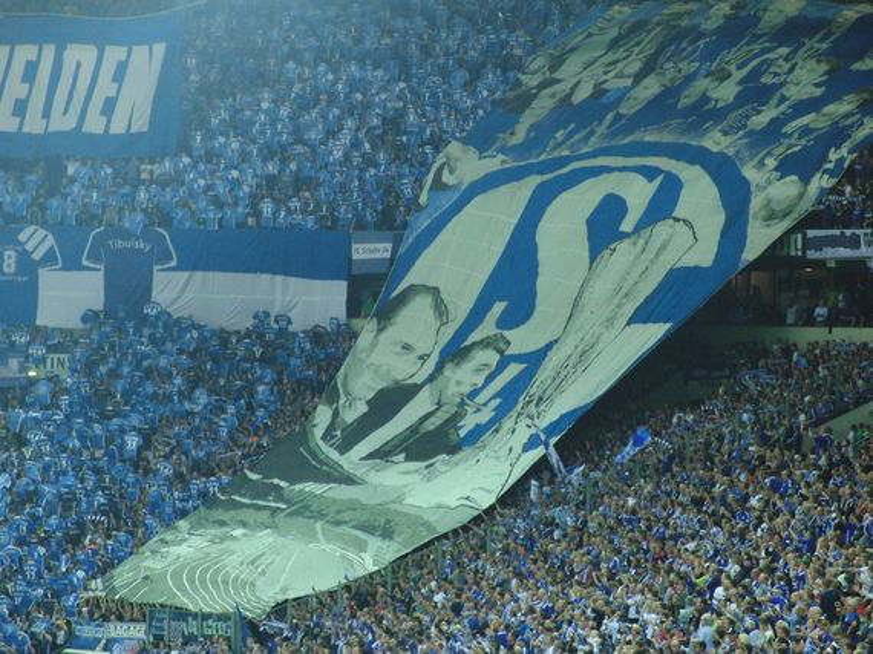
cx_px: 436
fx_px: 4664
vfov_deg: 8.0
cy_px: 327
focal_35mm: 185
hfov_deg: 10.7
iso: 400
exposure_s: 1/40
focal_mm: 32.1
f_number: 4.5
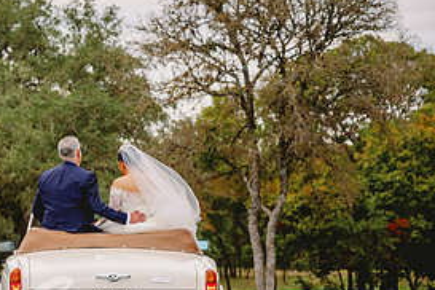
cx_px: -41
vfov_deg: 8.8
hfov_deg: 12.9
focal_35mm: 156
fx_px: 1885
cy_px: 200
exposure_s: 1/2500
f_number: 2.8
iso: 500
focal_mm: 70
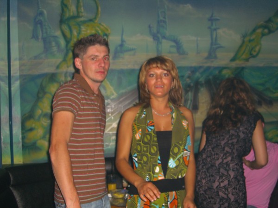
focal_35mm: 46
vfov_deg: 31.5
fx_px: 369
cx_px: 139
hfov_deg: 41.2
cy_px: 104
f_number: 3.1
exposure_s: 1/60
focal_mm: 9.5
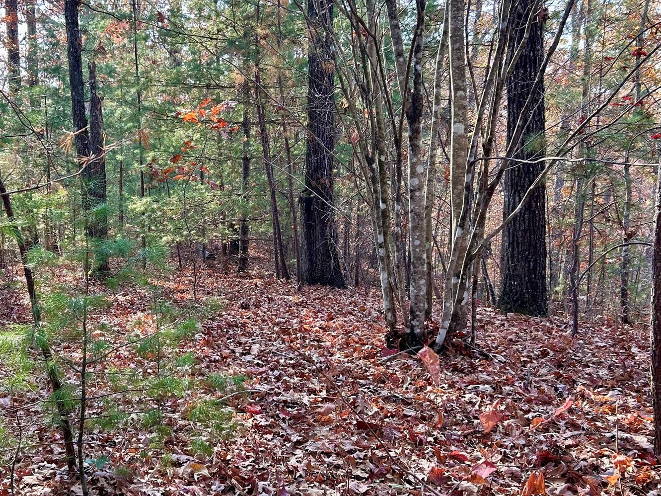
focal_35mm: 40
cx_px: 193
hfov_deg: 45.7
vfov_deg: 35.9
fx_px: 764
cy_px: 279
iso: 50
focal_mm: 5.7
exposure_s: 1/226
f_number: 1.5
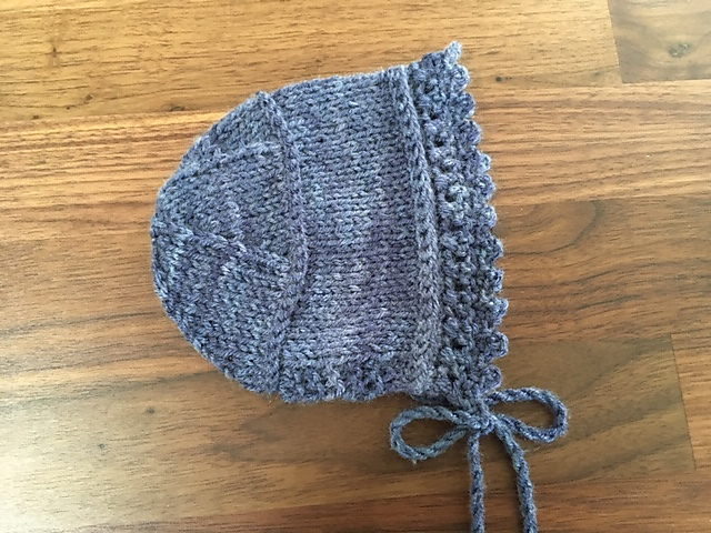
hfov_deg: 61.7
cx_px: 356
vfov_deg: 48.2
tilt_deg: -76.9
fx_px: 596
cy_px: 266
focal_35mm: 29
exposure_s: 1/15
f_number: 2.2
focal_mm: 4.15
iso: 400
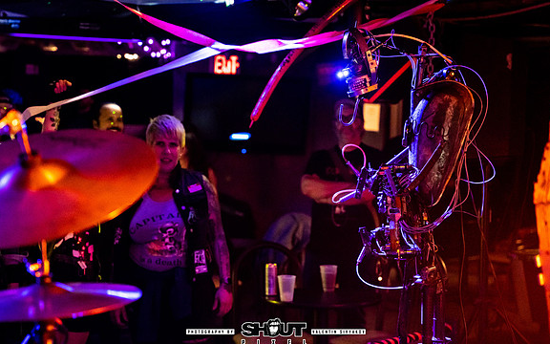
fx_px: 1304
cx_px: 251
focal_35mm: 87
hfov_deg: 23.8
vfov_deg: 15.0
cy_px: 166
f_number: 2.8
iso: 3200
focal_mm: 70
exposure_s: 1/200
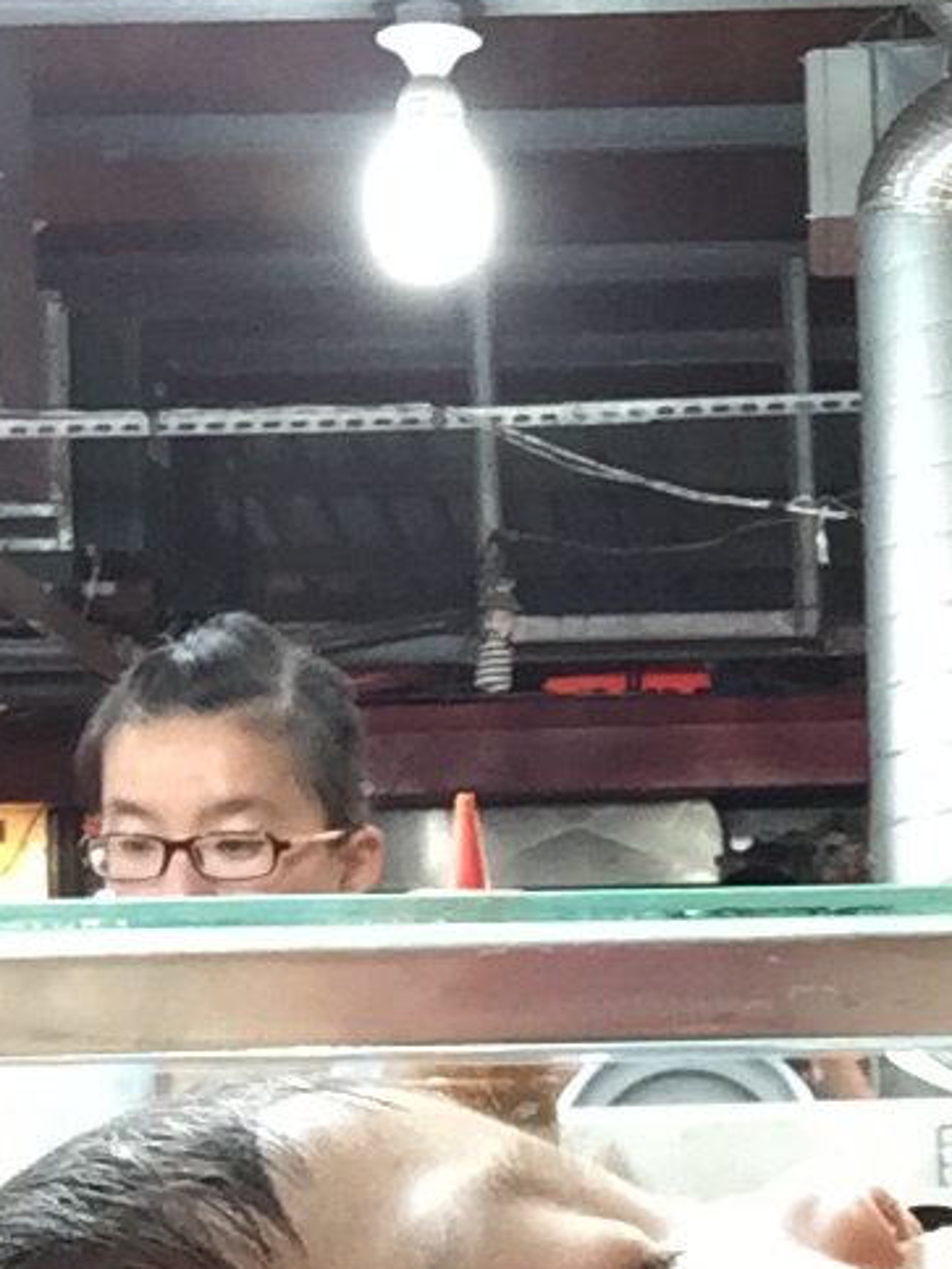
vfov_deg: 23.6
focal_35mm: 82
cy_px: 967
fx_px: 3007
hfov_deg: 17.8
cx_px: 813
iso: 160
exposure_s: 1/30
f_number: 2.2
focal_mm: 2.65
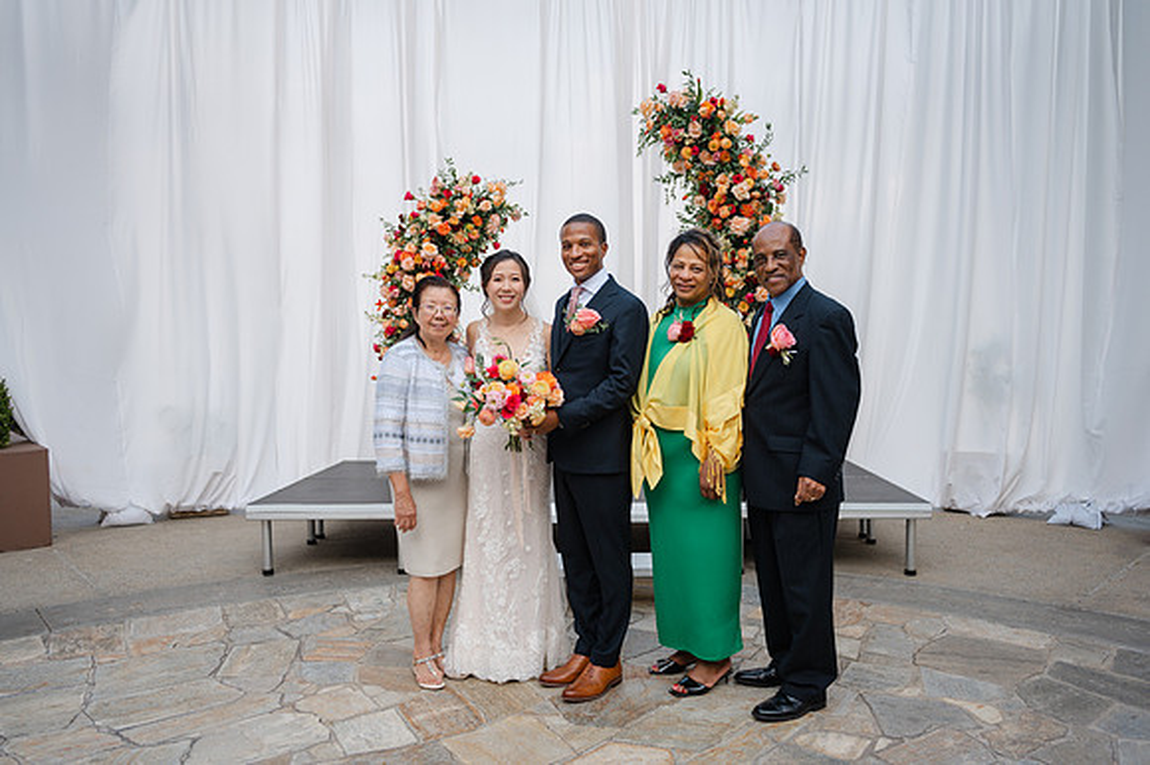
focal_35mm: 28
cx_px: 575
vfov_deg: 46.3
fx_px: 895
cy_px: 382
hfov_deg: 65.4
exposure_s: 1/125
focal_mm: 28
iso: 100
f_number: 4
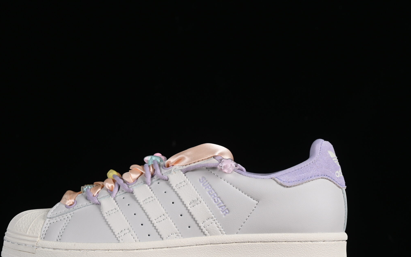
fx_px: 1087
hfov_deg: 21.4
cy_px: 166
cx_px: 178
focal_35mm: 97
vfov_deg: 13.5
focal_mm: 50
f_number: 8
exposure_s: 1/80
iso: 160
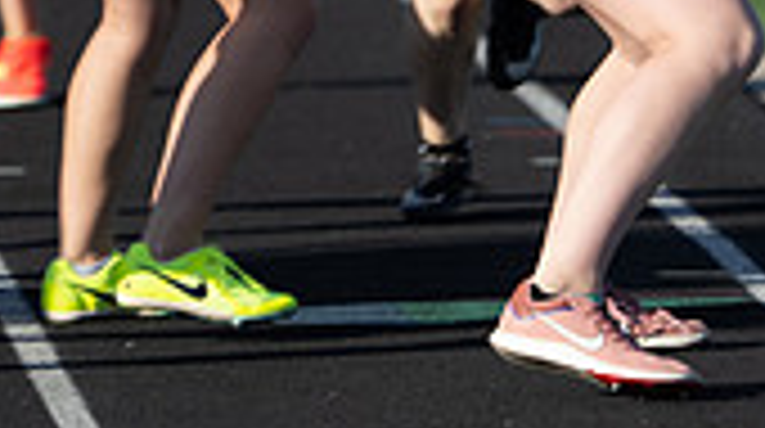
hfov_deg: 2.6
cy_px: -433
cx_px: 590
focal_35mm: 833
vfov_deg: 1.4
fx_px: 16871
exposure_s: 1/1250
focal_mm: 200
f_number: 3.2
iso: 100
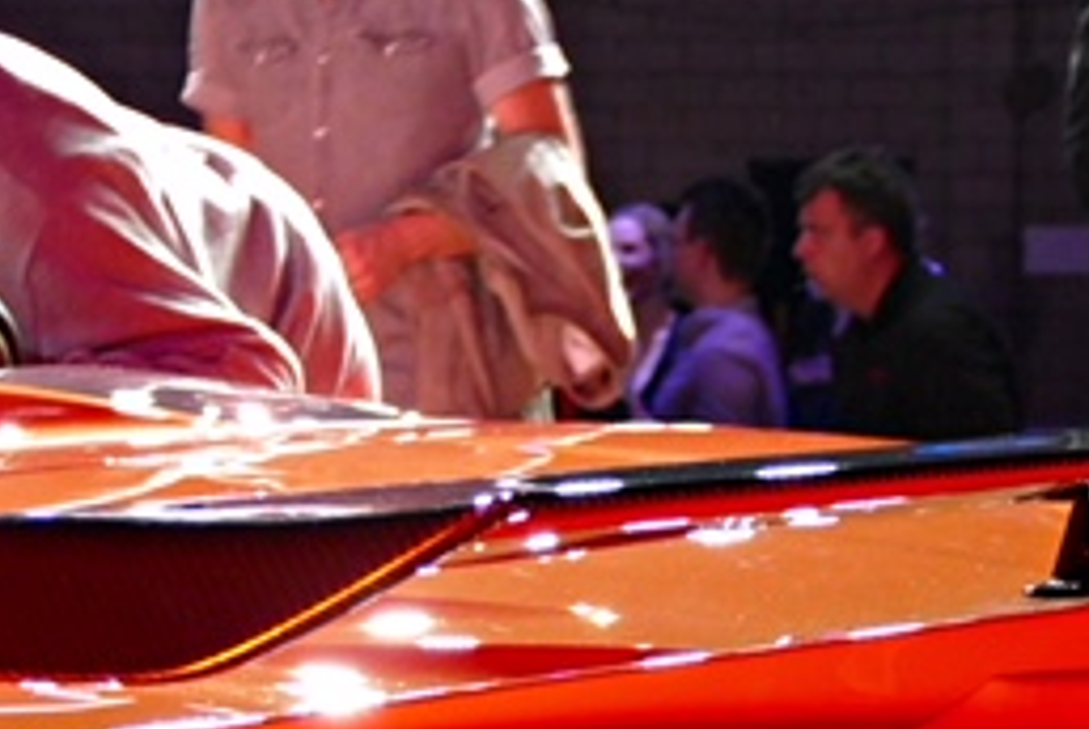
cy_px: 877
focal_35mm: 127
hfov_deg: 16.1
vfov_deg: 10.6
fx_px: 3846
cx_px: 788
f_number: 3.3
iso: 1600
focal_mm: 18.44
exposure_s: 1/25
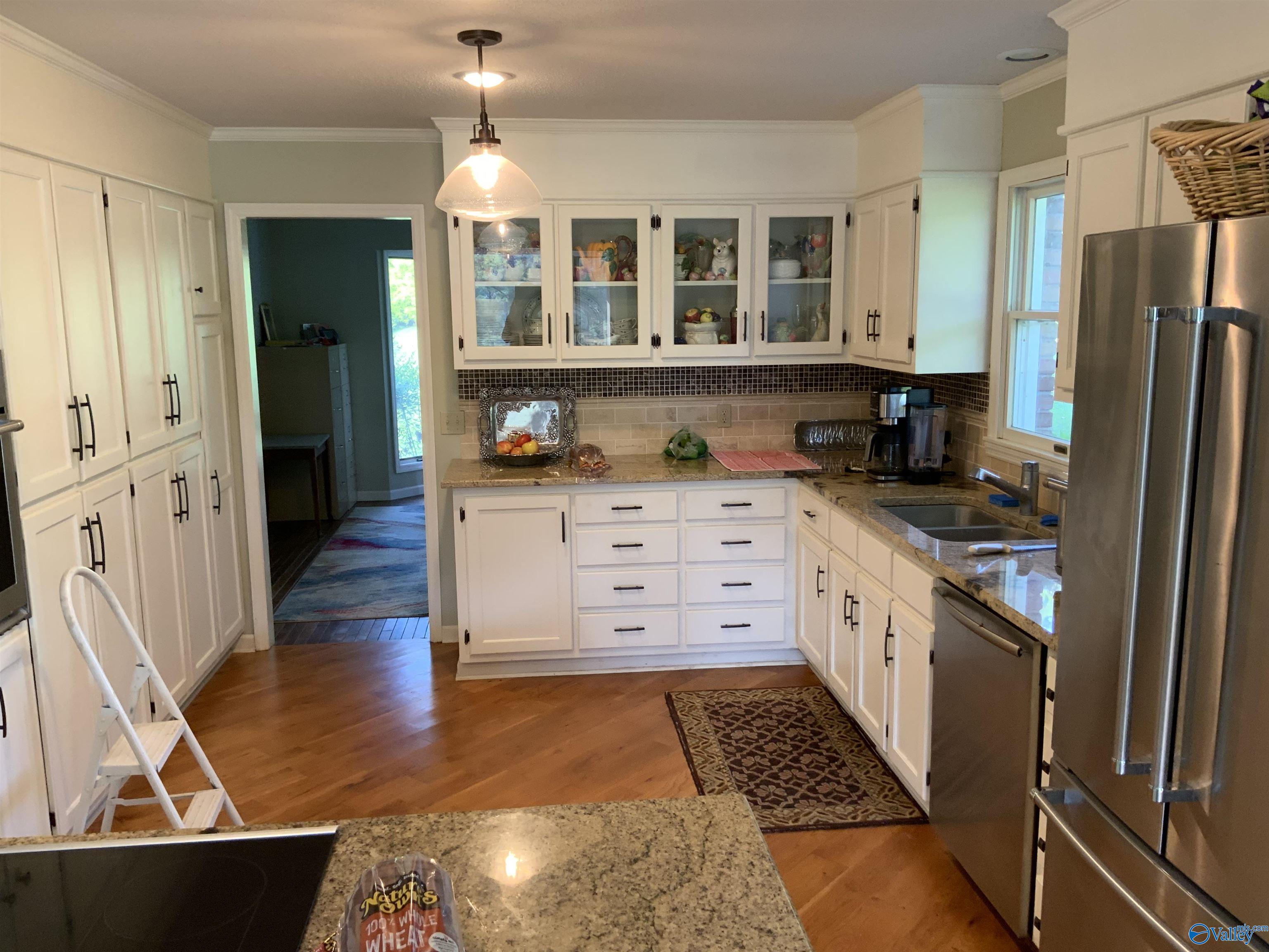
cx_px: 634
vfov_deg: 48.2
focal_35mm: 29
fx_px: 1063
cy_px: 476
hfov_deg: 61.7
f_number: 1.8
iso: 80
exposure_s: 1/60
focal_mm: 3
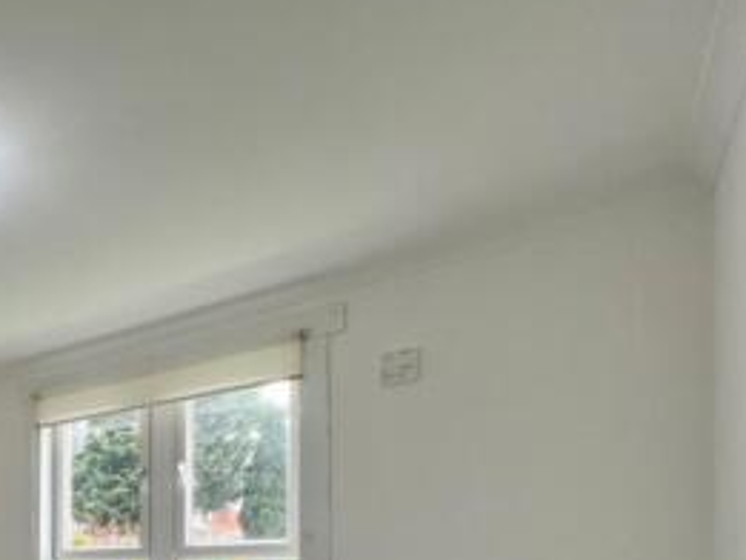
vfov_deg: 40.7
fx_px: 625
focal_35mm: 29
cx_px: -7
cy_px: 587
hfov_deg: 49.6
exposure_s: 1/99
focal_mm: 1.57
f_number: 1.8
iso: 50
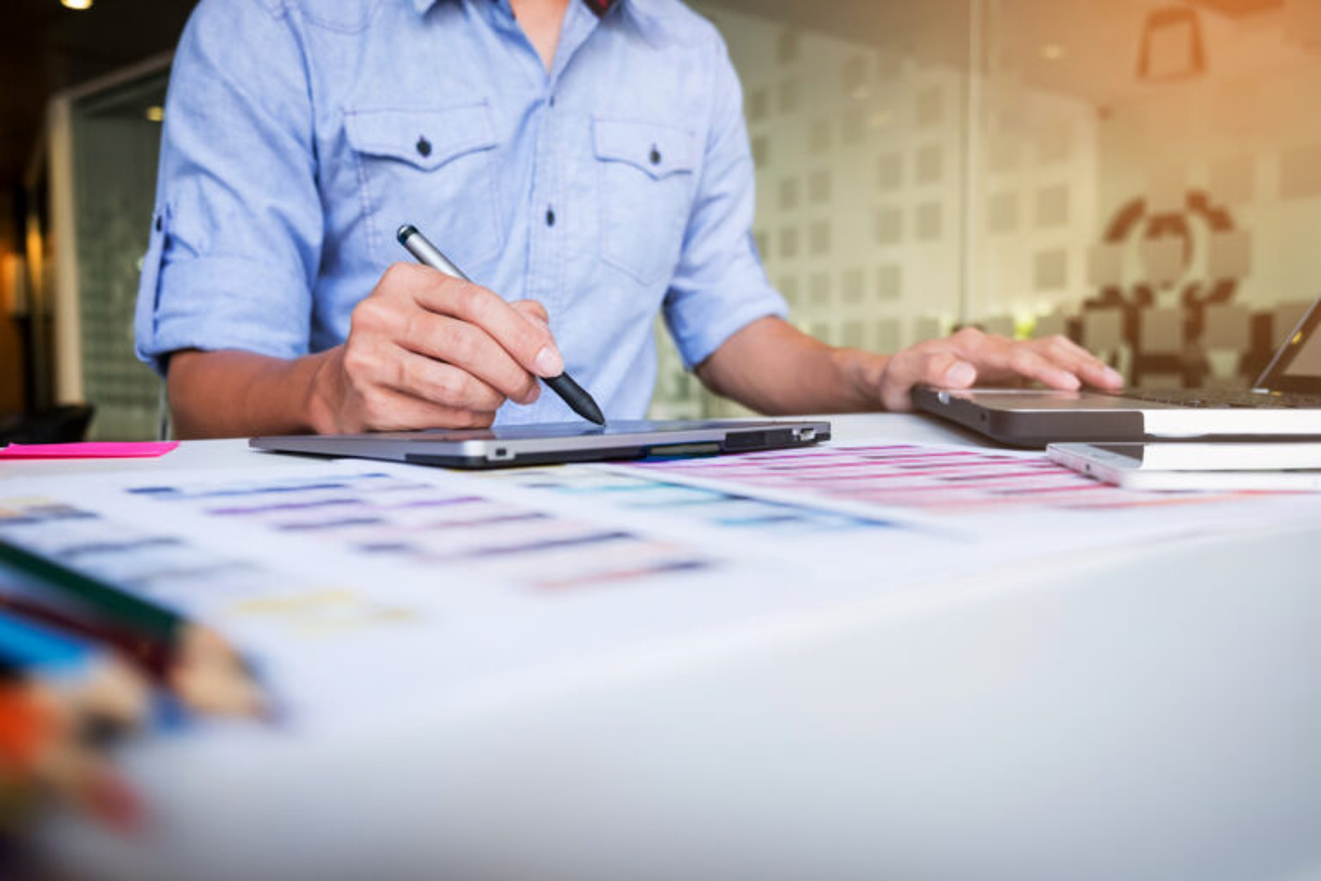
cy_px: 440
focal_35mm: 31
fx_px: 1137
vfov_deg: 42.3
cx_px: 660
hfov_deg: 60.3
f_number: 3.2
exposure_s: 1/125
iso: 640
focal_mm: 20.5
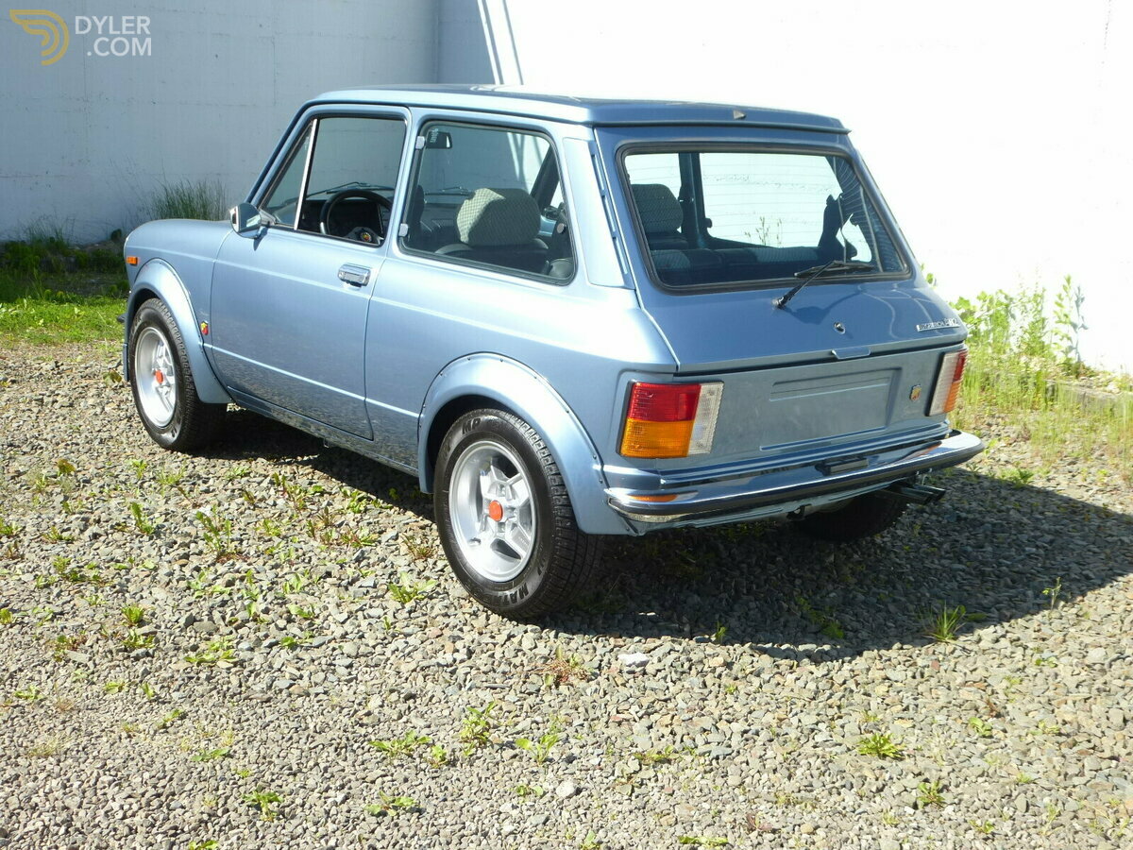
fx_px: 1342
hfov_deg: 45.8
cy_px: 425
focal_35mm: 41
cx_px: 566
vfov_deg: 35.1
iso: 100
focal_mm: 7.4
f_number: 3.9
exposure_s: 1/400
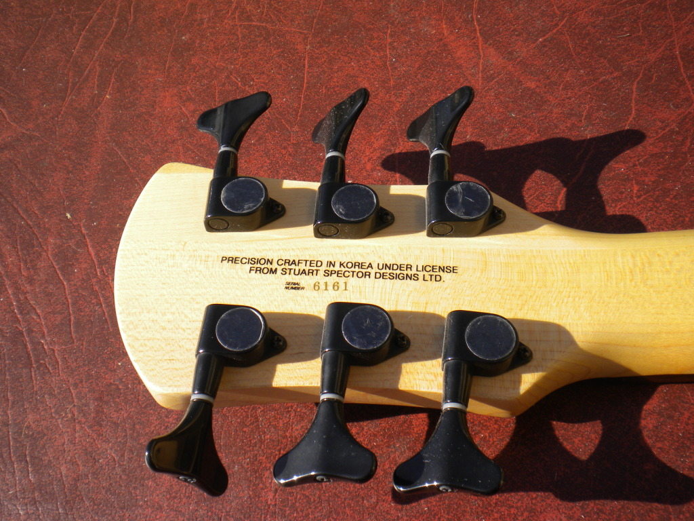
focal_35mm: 41
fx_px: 822
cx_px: 347
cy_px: 260
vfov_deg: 35.1
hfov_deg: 45.8
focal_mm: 7.4
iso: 80
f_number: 4.9
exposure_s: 1/520
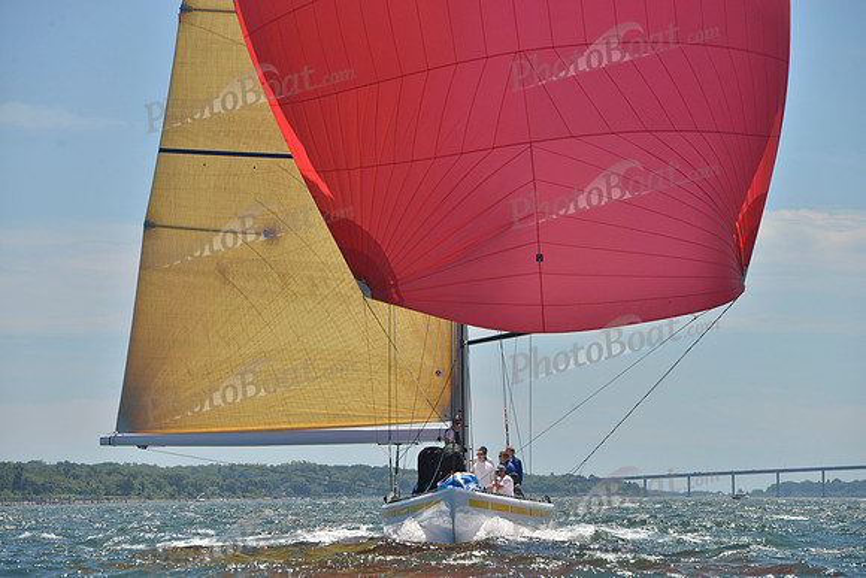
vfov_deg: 7.9
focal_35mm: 175
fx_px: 4211
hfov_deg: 11.7
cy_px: 289
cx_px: 433
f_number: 9
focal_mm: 175
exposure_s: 1/1250
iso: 280
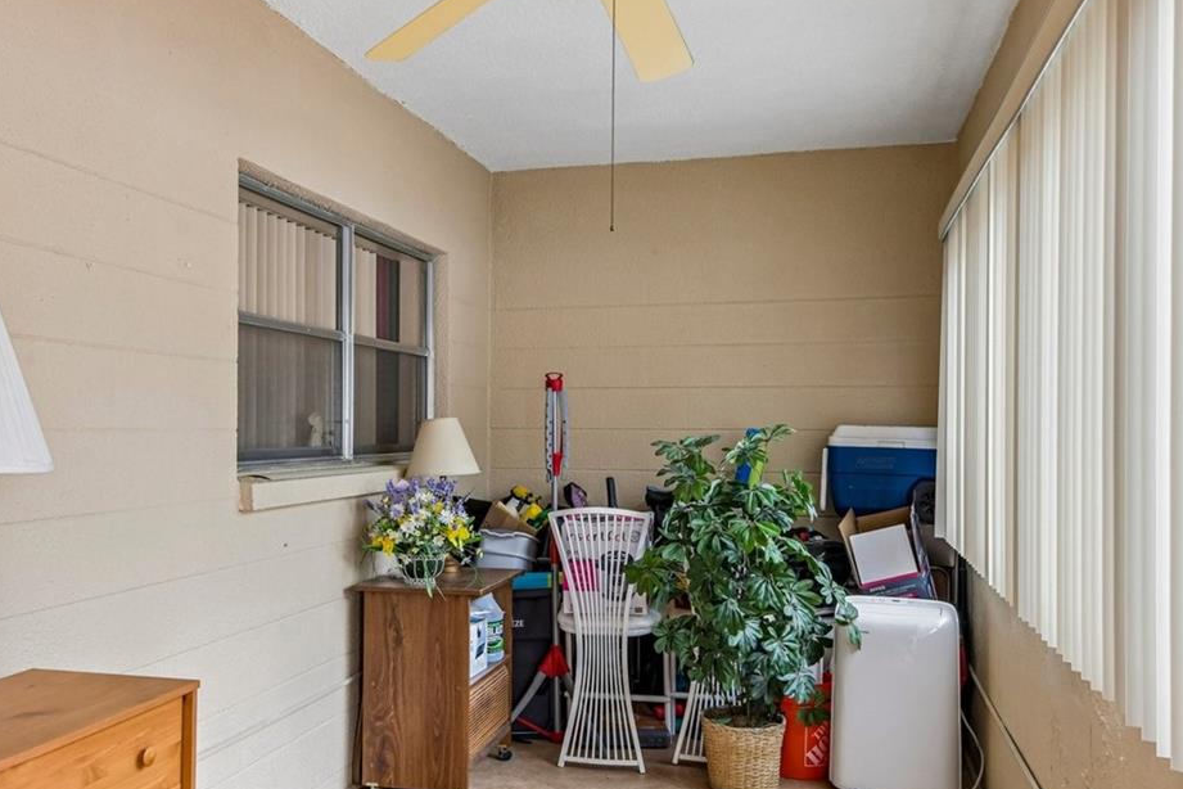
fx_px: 1084
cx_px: 527
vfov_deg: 39.9
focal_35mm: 33
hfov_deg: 57.1
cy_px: 445
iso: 400
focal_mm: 19
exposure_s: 1/25
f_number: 8
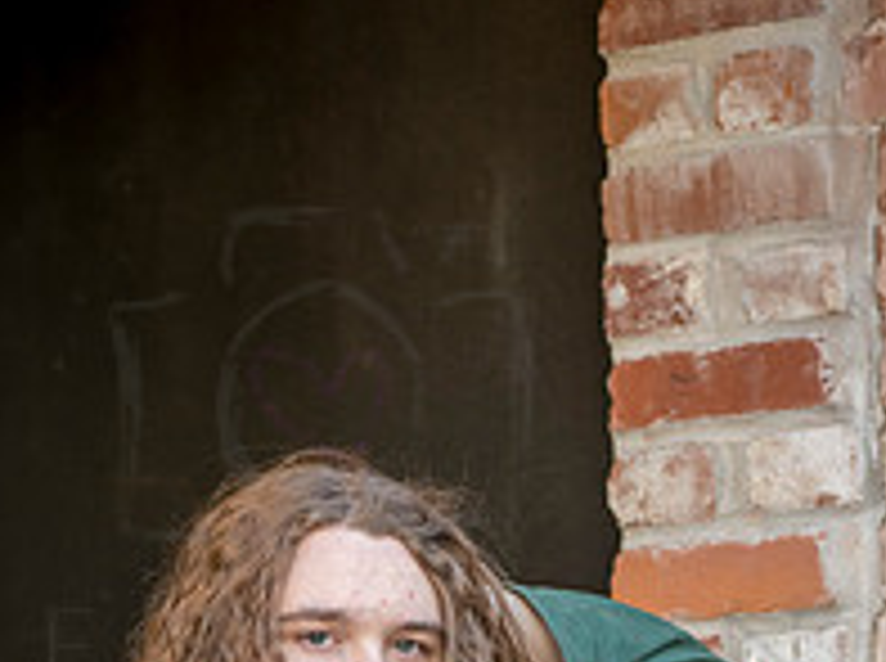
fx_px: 5902
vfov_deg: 6.4
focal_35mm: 231
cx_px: 337
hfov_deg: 8.6
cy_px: 806
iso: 640
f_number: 4
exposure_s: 1/320
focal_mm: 105
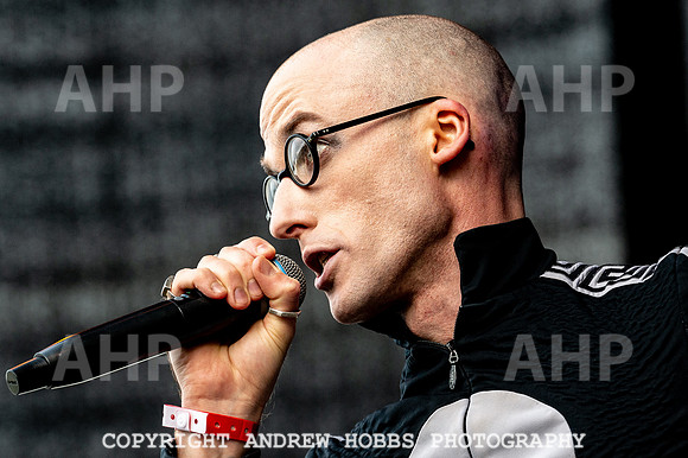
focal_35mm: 257
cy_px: 163
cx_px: 344
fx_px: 4913
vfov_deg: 5.3
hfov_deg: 8.0
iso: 1400
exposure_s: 1/1000
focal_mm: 200
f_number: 5.6
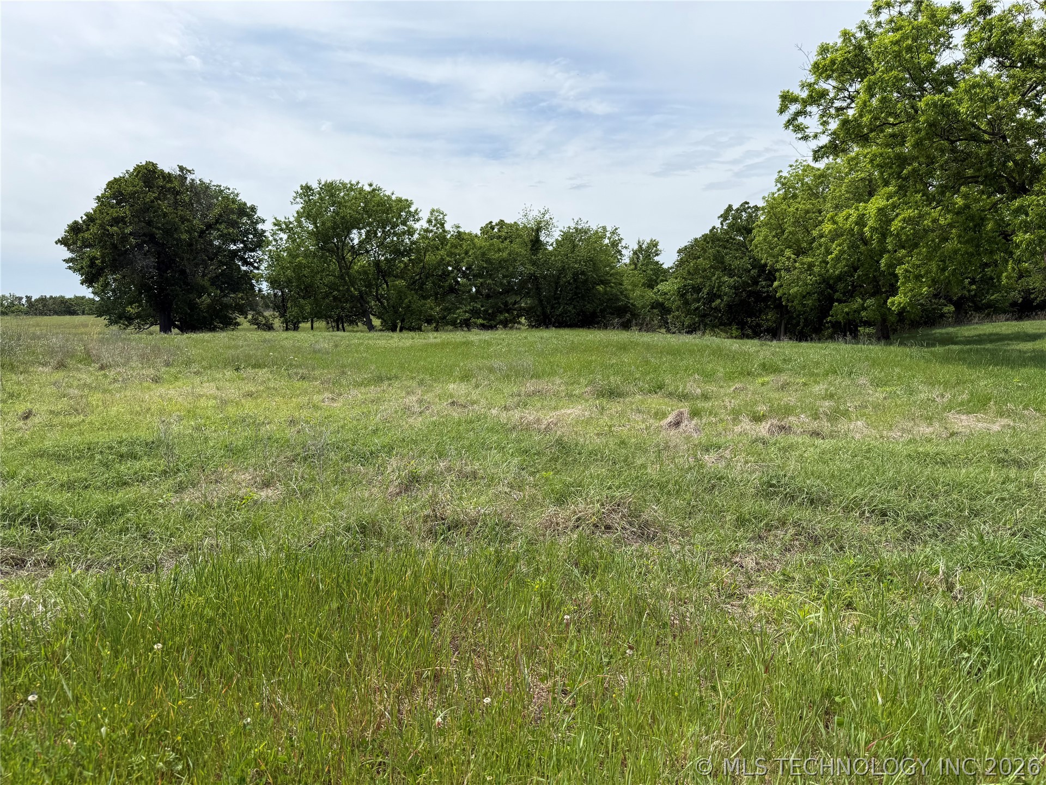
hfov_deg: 71.6
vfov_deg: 56.8
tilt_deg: -6.2
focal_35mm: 24
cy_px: 392
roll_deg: +1.2
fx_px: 725
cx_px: 523
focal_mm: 6.76
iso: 80
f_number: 1.78
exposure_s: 1/5319
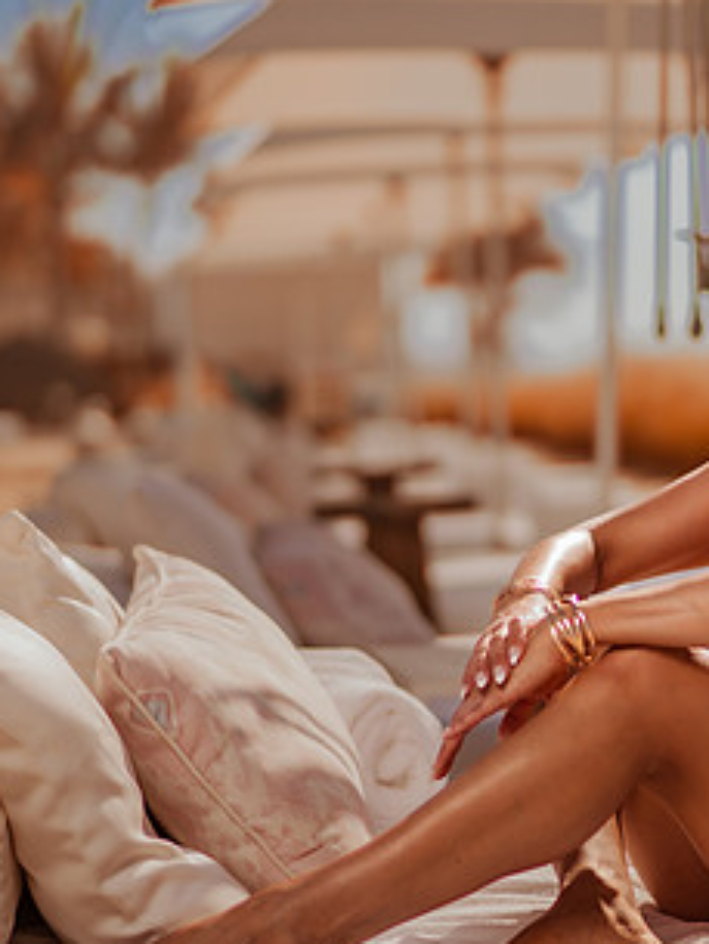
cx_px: 594
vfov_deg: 18.5
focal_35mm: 106
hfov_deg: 13.9
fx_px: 2893
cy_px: 546
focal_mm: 58
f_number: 1.4
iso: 50
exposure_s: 1/8000
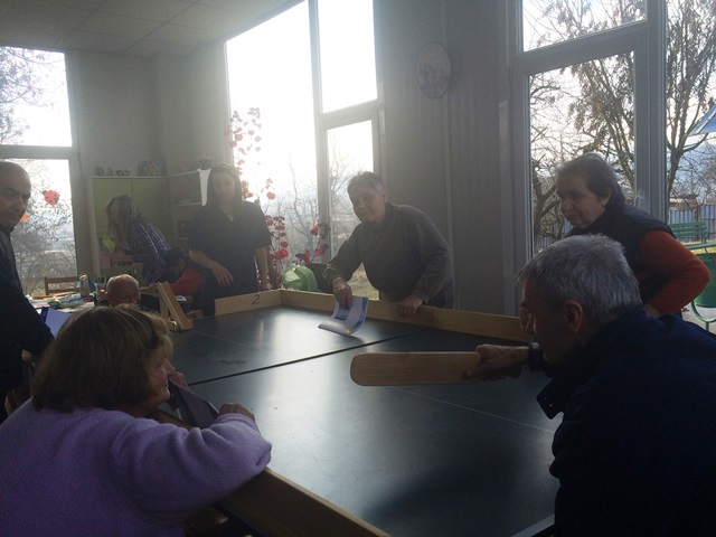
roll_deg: +1.4
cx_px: 358
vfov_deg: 48.2
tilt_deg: -4.7
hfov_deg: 61.7
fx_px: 600
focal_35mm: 29
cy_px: 268
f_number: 2.2
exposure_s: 1/488
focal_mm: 4.15
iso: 32
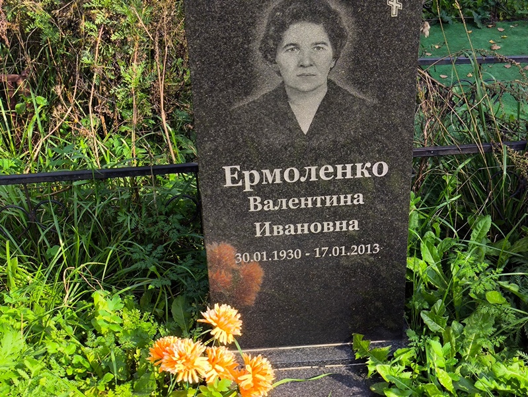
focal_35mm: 50
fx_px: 763
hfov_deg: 38.2
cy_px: 198
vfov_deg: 29.1
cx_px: 264
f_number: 1.7
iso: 50
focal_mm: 4.71
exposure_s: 1/754
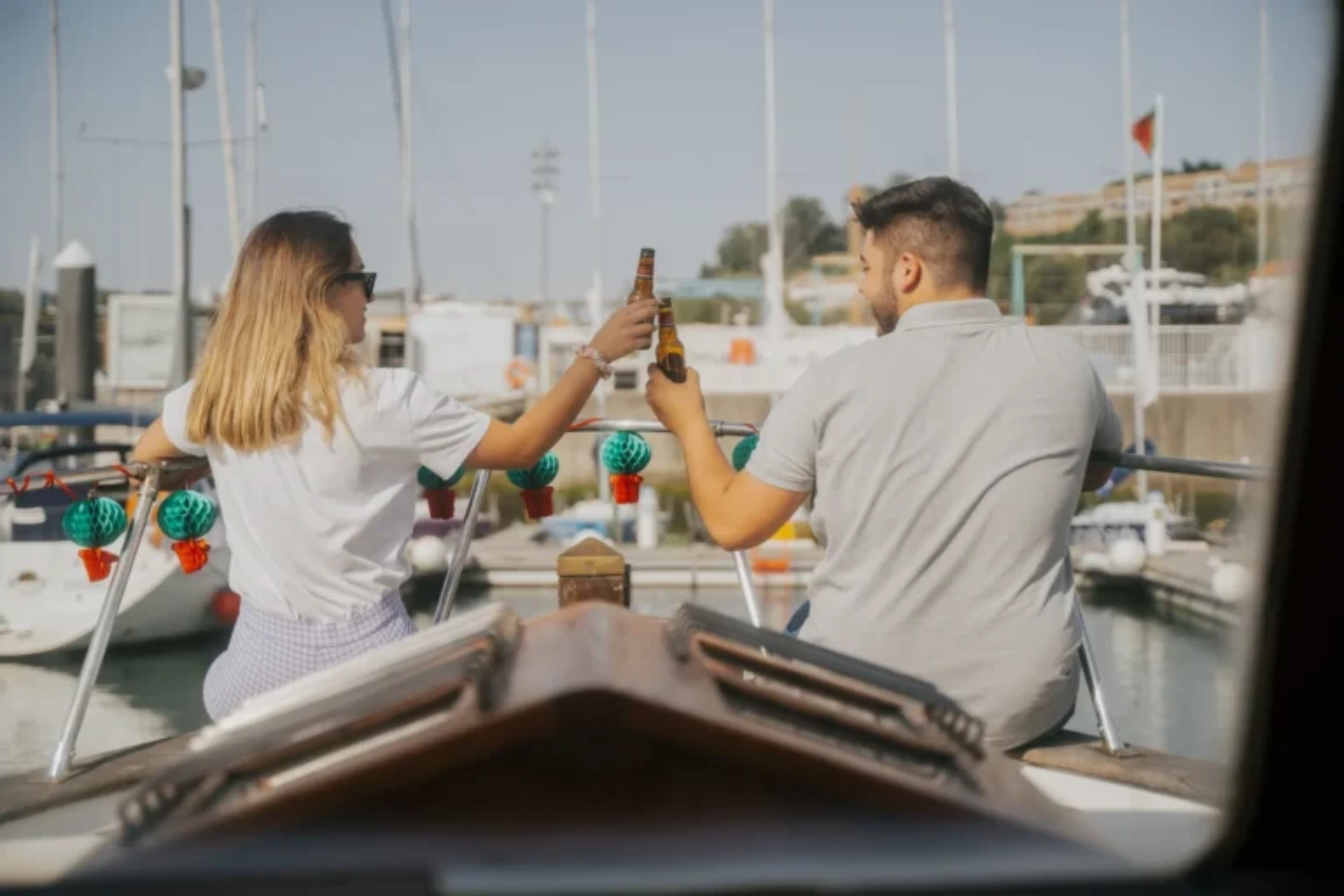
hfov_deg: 36.2
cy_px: 448
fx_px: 2053
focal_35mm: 55
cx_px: 672
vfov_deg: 24.6
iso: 100
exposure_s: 1/2500
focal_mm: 55
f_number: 2.8
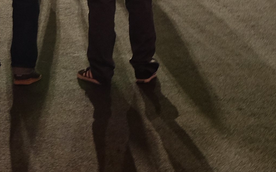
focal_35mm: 151
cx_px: 40
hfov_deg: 13.8
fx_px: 1136
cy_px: -65
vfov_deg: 8.5
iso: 800
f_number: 3.2
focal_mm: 20.5
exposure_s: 1/7
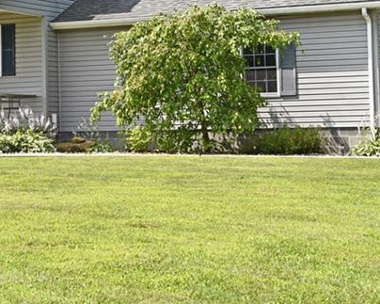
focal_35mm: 119
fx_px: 1338
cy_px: 24
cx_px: 46
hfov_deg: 16.0
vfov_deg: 12.8
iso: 100
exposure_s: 1/200
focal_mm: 50
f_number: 8
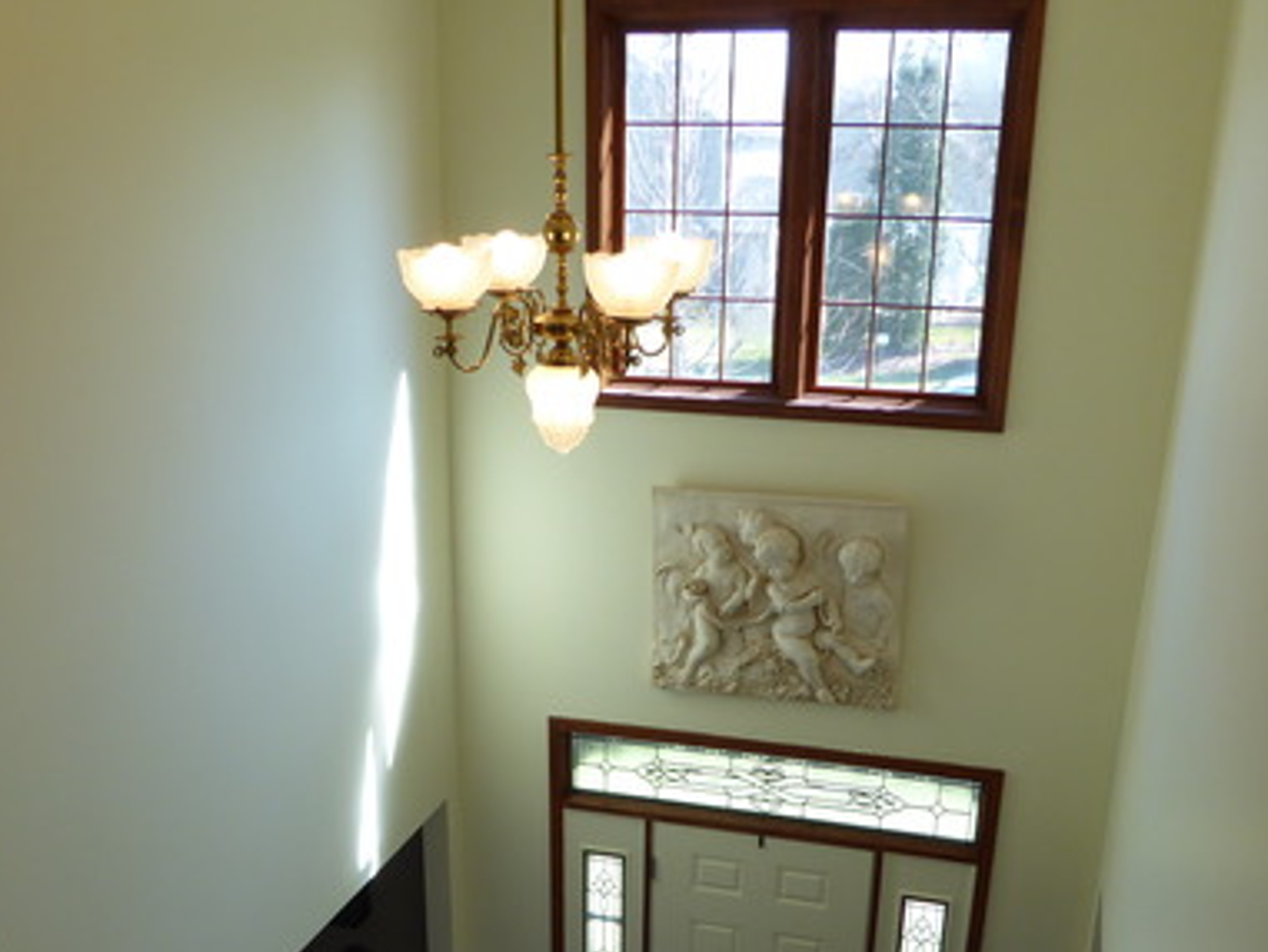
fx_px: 1539
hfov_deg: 44.8
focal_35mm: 42
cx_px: 599
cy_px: 772
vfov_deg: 33.3
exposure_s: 1/60
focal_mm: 4.3
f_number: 3.3
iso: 125
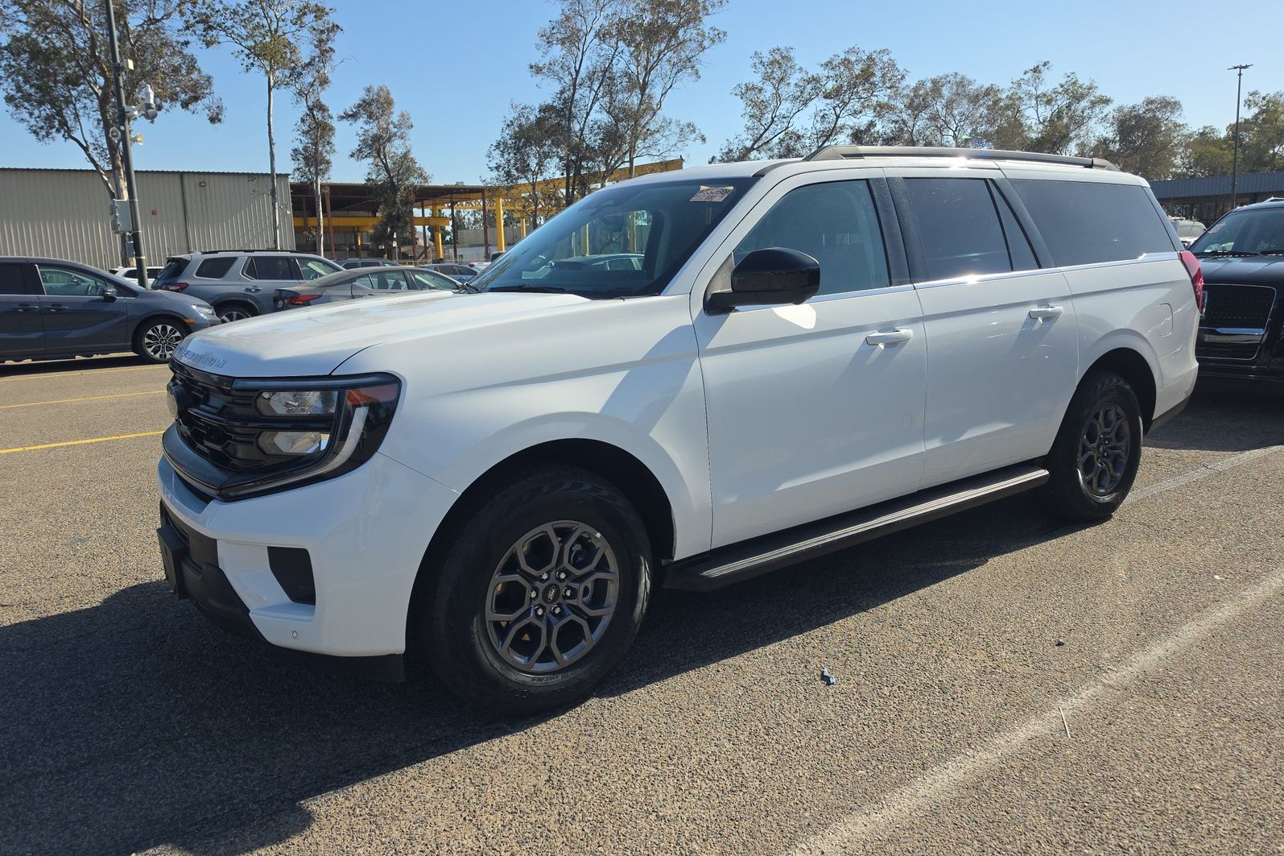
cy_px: 384
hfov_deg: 73.7
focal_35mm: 24
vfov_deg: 53.0
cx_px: 643
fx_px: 856
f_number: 1.4
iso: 64
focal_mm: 6.5
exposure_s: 1/5605
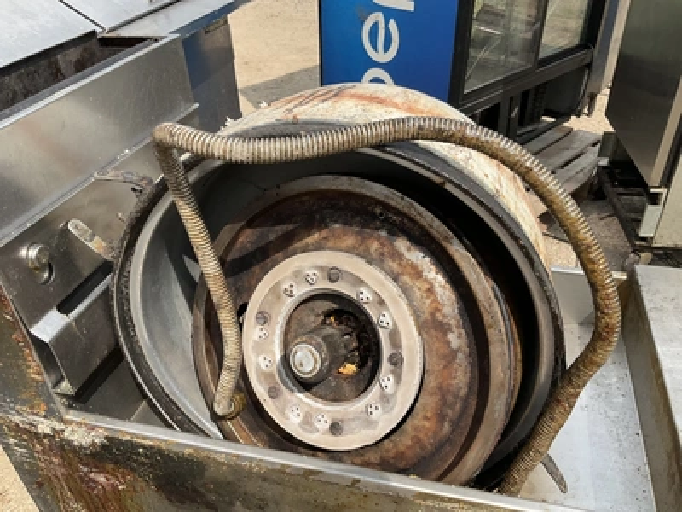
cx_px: 341
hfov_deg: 61.7
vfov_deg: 48.2
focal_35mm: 29
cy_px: 256
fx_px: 571
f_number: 1.8
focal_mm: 3
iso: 25
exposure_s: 1/1144
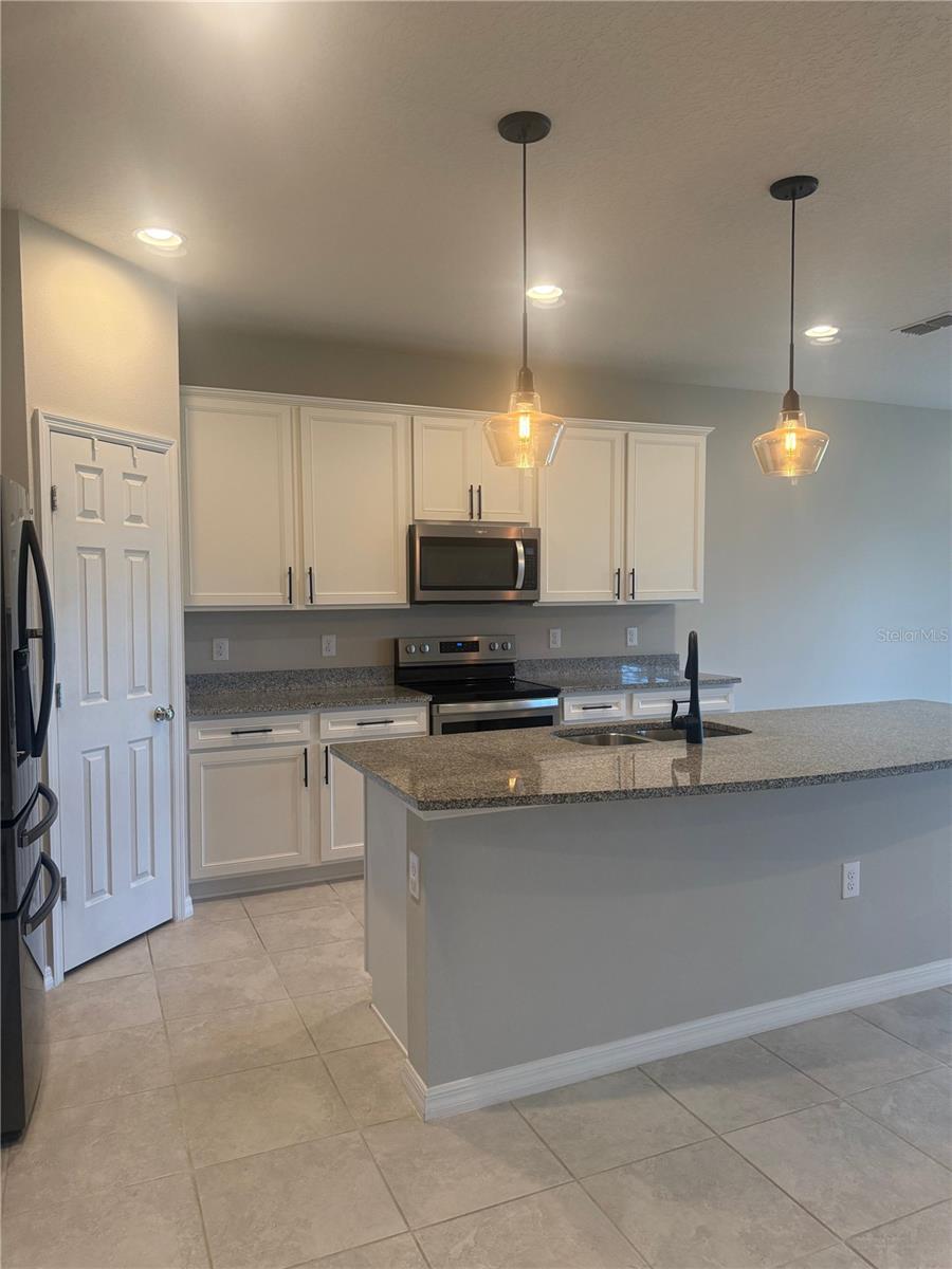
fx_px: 880
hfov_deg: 56.8
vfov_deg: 71.6
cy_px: 634
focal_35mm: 24
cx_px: 476
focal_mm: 6.76
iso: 250
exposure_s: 1/120
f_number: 1.78
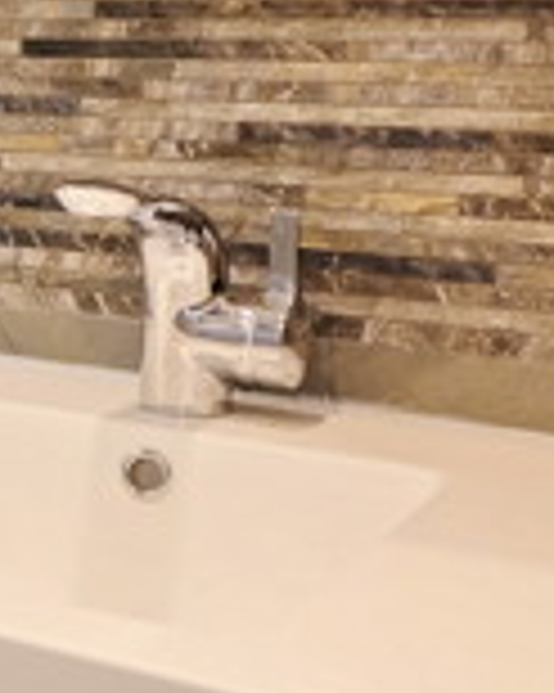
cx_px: -608
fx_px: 1805
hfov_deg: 14.2
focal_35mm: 88
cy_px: 32
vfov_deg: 21.1
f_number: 3.5
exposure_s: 1/30
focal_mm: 16
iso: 640
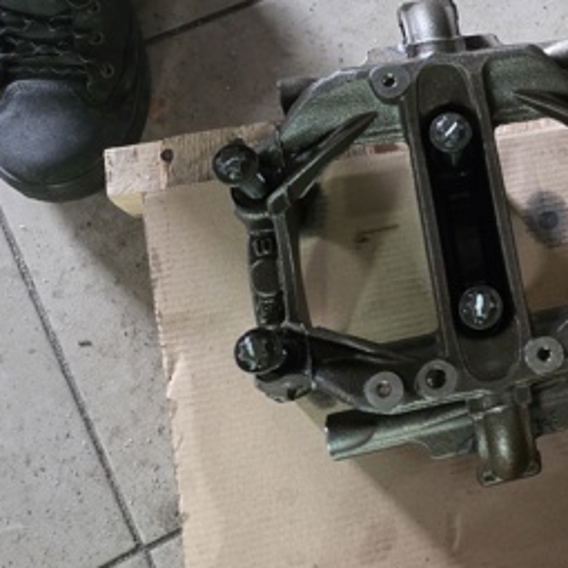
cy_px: 154
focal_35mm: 51
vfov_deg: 32.9
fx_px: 947
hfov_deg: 29.6
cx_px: 648
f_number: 1.7
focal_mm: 6.3
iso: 1600
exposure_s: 1/100
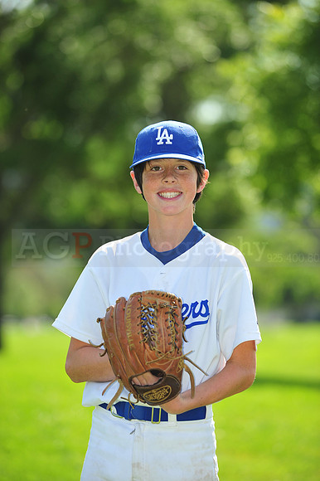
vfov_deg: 11.8
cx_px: 160
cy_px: 240
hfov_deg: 7.8
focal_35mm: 175
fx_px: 2336
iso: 320
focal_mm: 175
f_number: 4.5
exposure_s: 1/1250
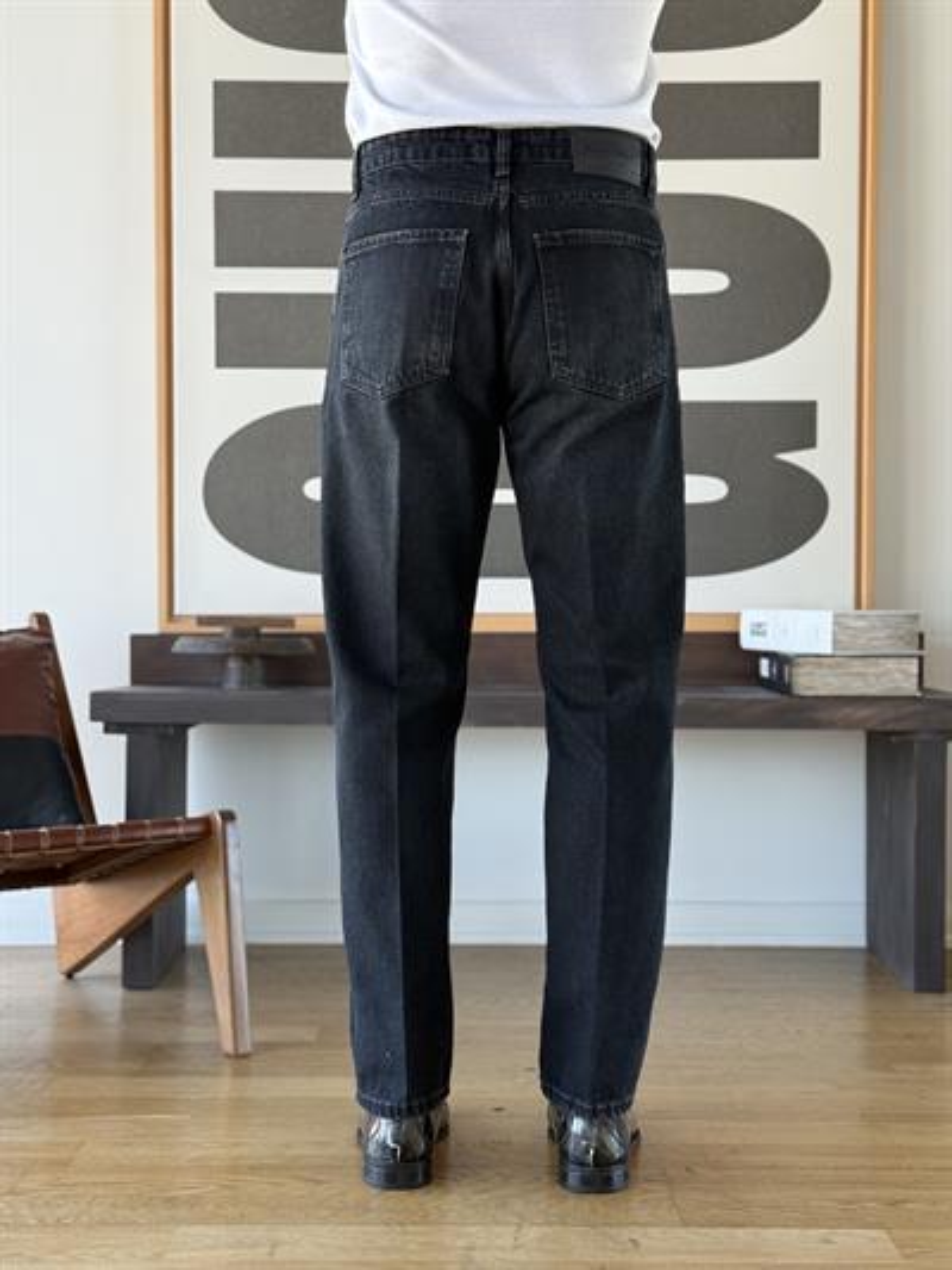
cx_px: 476
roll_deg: -0.4
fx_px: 1759
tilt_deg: -1.1
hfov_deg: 30.3
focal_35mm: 48
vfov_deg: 39.6
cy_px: 635
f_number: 1.78
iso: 64
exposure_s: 1/122
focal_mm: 6.76
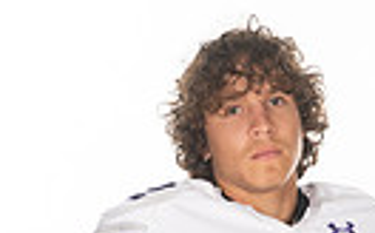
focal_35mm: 216
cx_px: 250
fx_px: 2204
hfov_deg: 9.7
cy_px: 608
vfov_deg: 5.8
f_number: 7.1
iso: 800
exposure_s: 1/320
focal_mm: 62
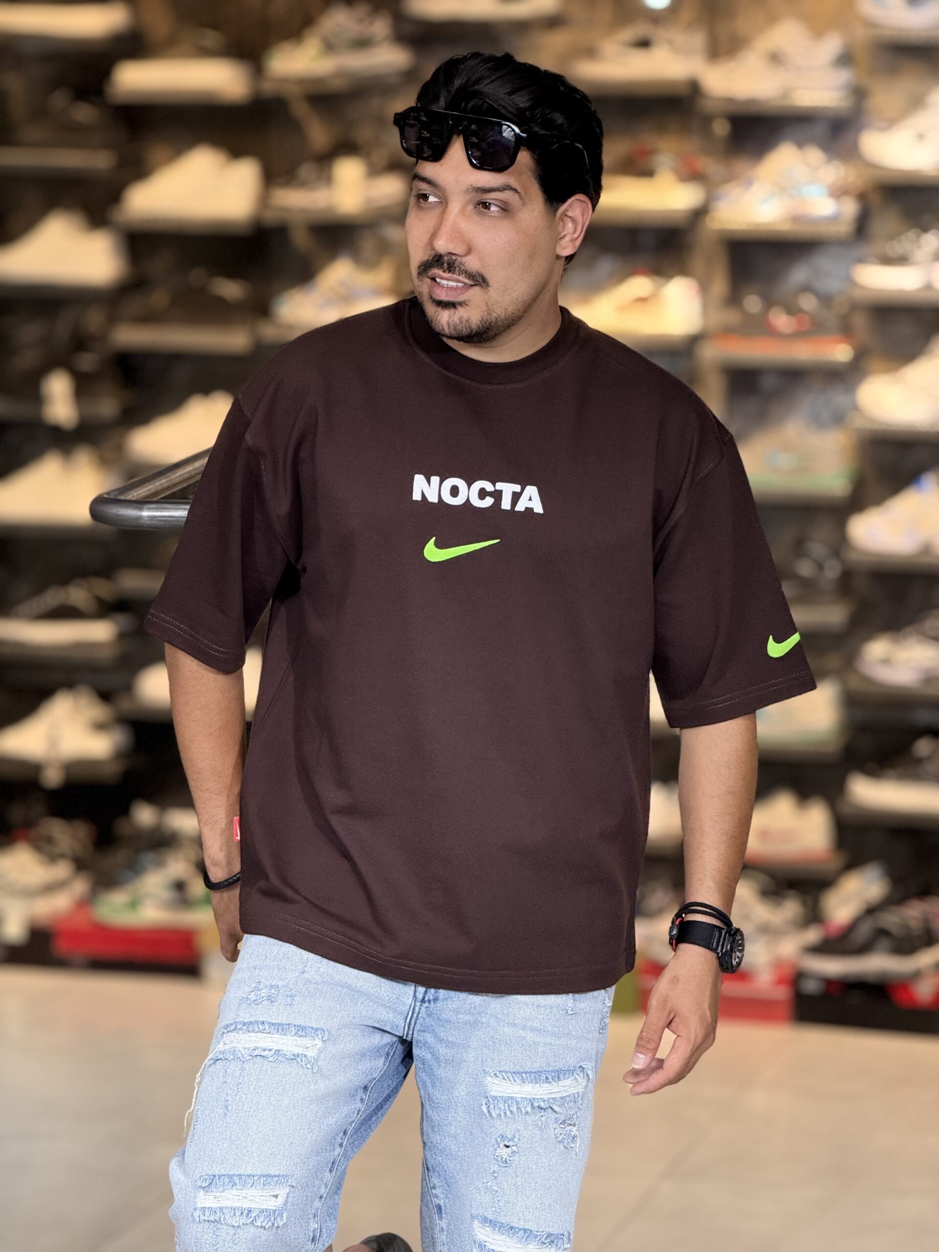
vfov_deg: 16.4
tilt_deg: -6.1
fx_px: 4340
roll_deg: -0.8
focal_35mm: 120
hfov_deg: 12.3
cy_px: 626
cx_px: 470
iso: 250
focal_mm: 15.66
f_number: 2.8
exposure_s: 1/100
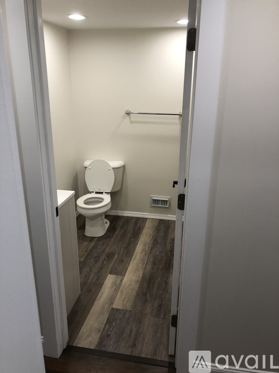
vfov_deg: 63.5
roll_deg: -0.9
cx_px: 140
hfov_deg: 49.7
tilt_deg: -18.7
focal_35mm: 28
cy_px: 186
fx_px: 301
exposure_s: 1/30
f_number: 1.8
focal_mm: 3.99
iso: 32
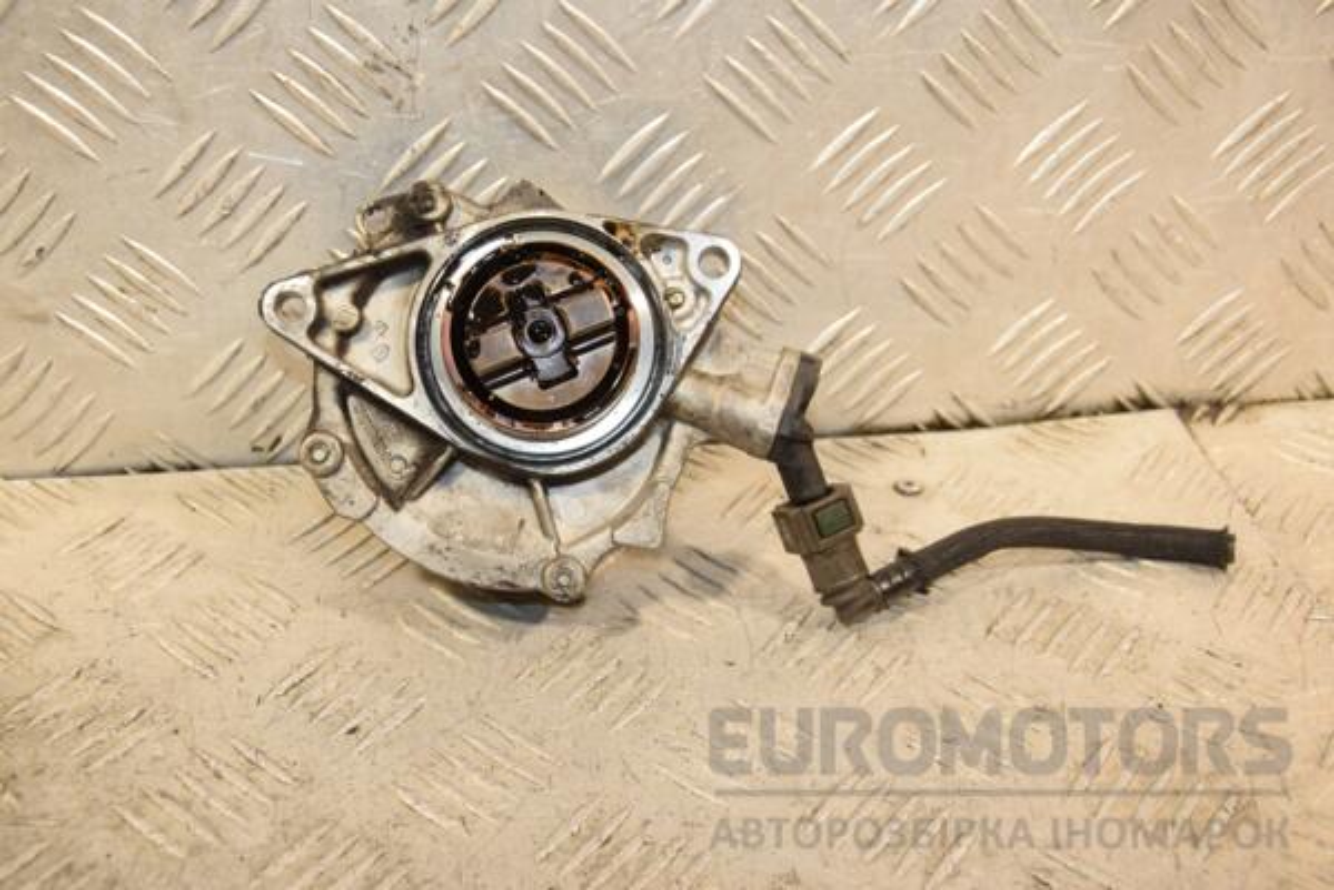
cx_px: 667
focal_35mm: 45
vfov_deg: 29.9
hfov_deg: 43.6
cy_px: 445
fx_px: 1667
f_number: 5.6
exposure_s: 1/200
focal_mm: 30
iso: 800
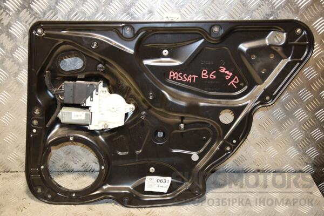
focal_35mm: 42
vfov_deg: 31.9
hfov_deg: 46.4
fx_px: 378
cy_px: 108
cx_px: 162
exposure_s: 1/125
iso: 800
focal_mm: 28
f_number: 5
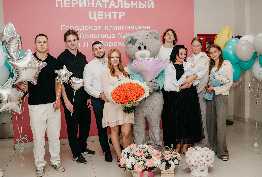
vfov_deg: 37.9
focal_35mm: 35
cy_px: 88
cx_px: 133
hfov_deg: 53.8
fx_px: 258
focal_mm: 35
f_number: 4.5
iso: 640
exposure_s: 1/160
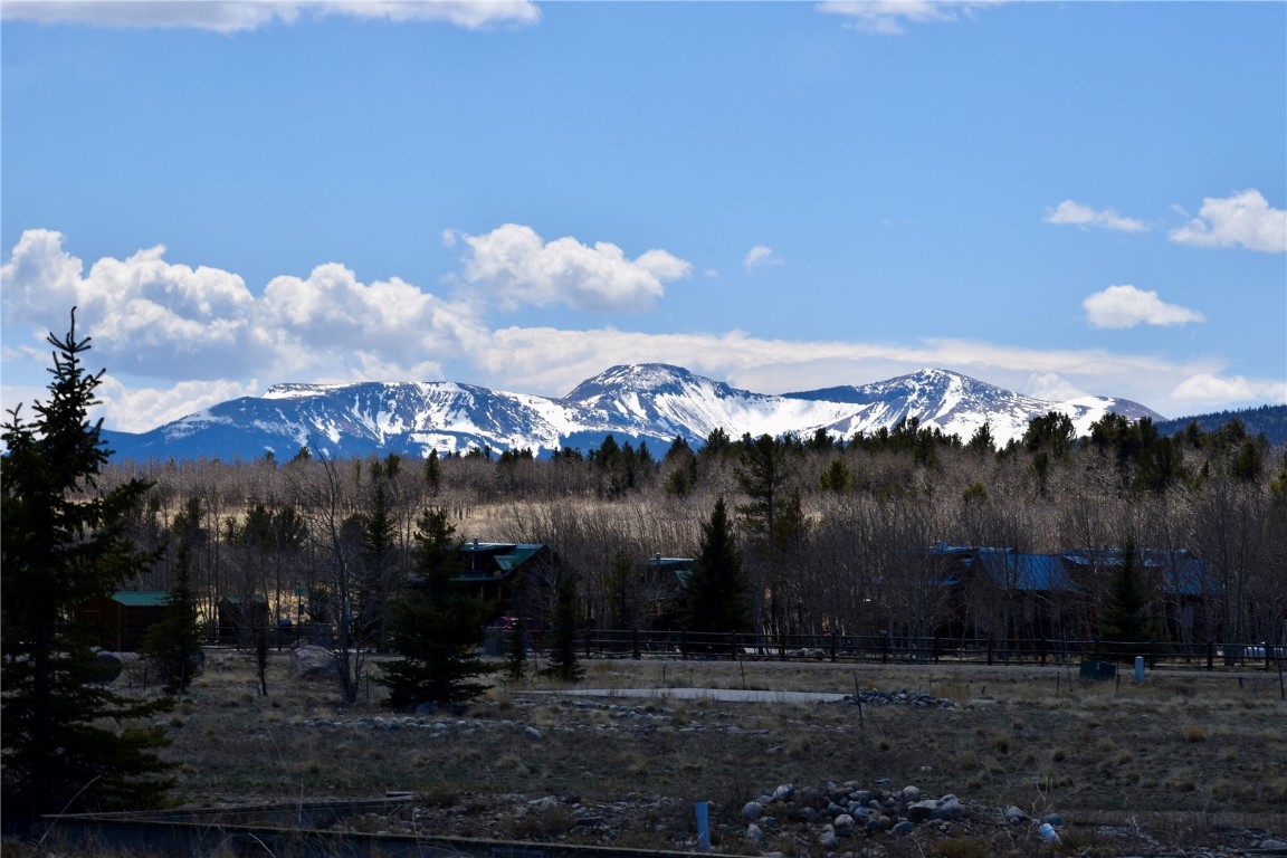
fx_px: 5255
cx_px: 644
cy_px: 429
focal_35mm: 147
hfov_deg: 14.0
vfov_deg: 9.3
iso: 100
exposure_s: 1/200
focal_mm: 98
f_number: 14
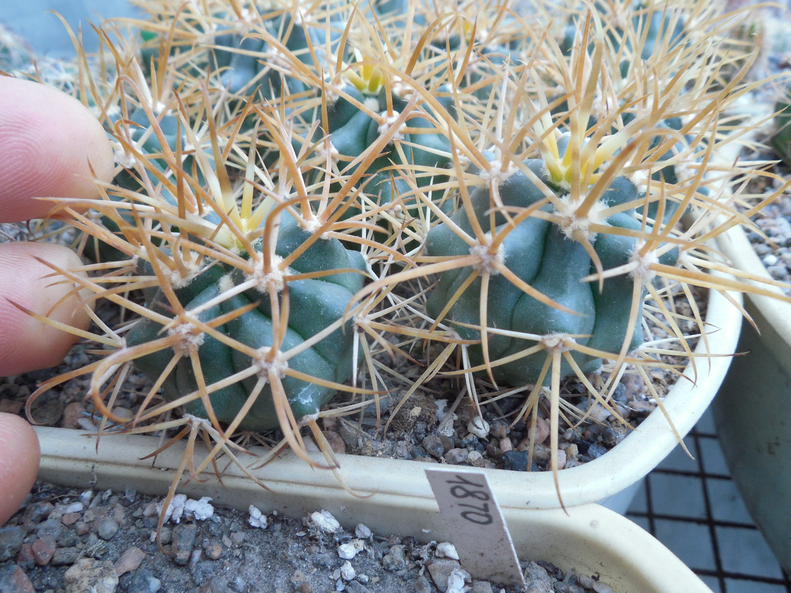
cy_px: 296
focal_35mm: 31
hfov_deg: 58.4
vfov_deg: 45.4
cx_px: 396
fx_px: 708
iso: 220
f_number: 3.6
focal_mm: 5.6
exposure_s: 1/30
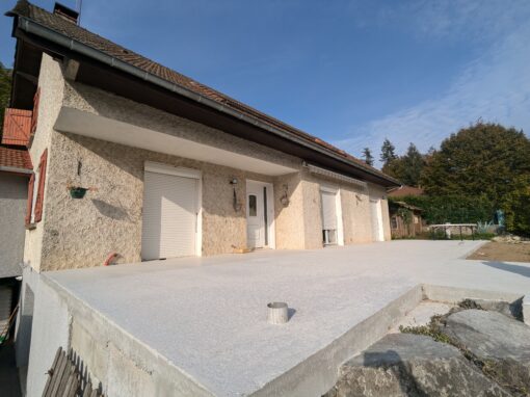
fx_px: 245
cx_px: 265
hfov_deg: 94.5
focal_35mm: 16
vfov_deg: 78.1
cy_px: 198
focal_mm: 2.35
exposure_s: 1/2703
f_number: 2.2
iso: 49
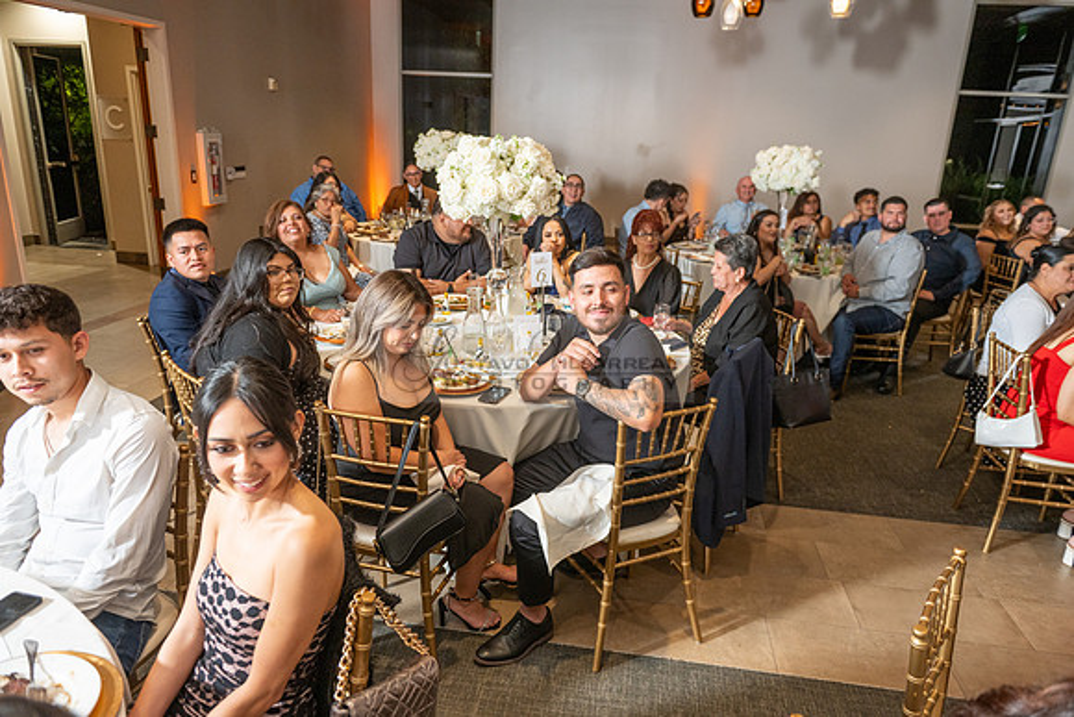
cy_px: 358
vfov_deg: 53.2
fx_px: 716
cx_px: 537
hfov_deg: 73.7
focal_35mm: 24
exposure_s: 1/160
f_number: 3.5
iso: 800
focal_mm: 24
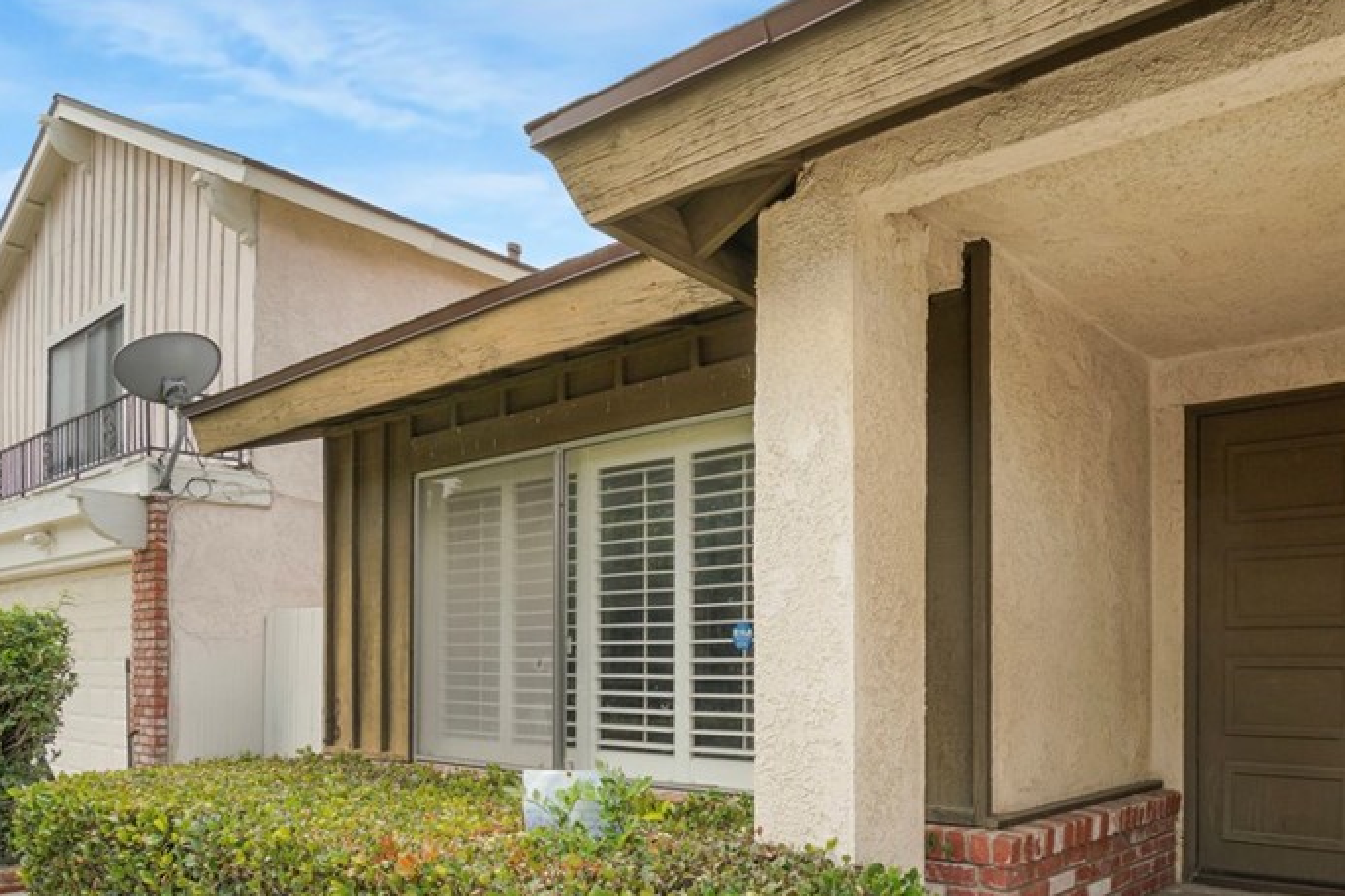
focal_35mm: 25
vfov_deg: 49.9
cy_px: 655
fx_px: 924
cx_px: 847
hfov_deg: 70.8
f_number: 10
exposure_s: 1/60
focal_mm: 11
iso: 100
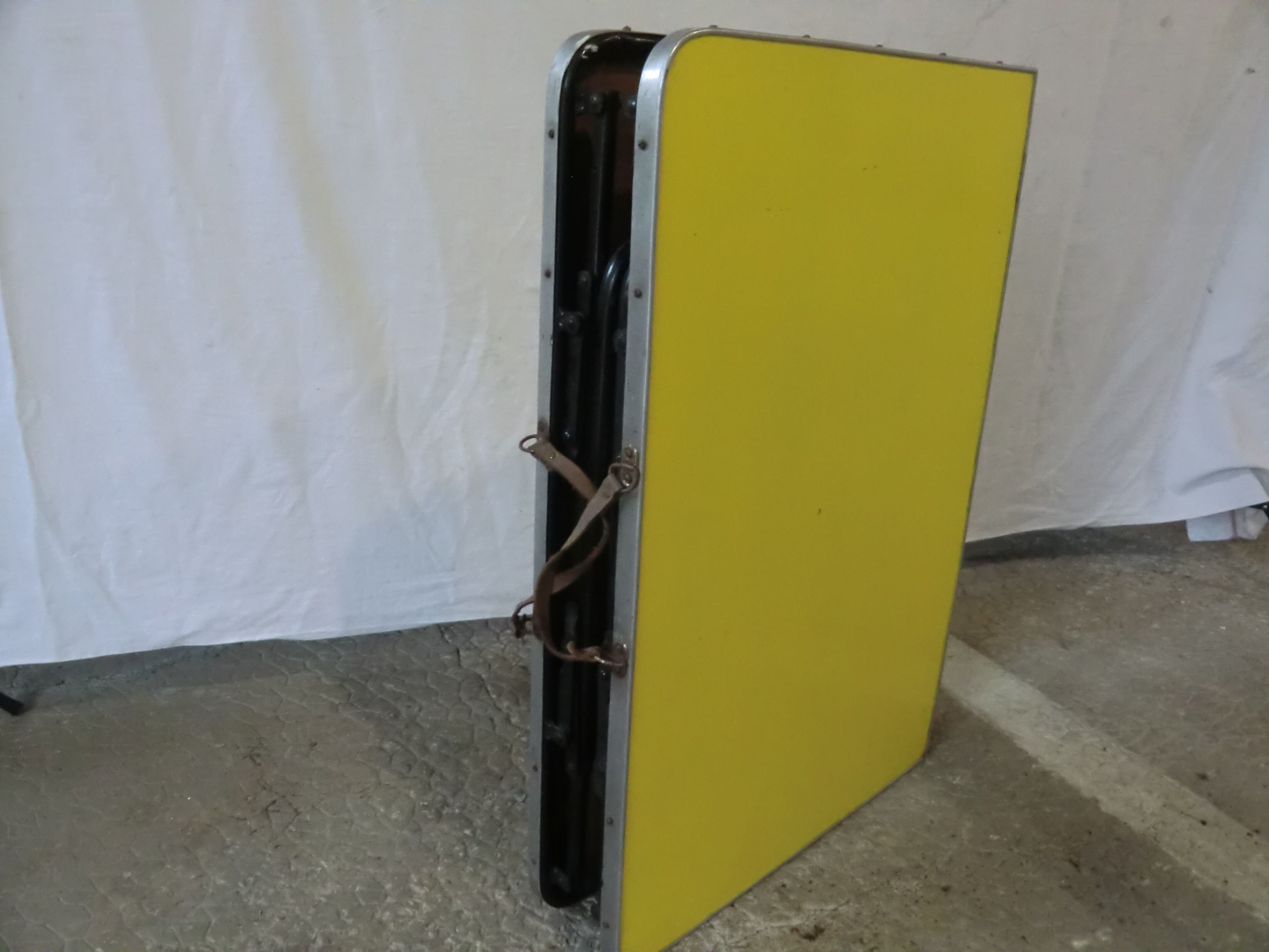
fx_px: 1063
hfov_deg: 61.7
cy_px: 476
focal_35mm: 29
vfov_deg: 48.2
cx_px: 634
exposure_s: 1/20
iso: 800
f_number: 3.5
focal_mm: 5.2
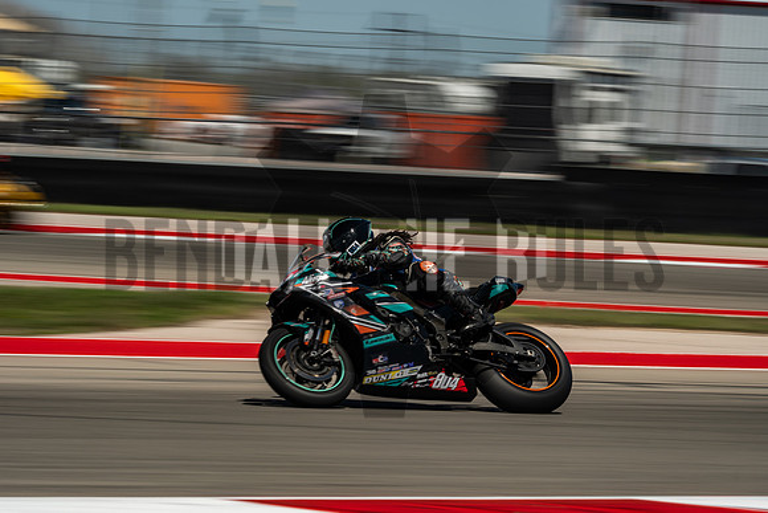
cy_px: 256
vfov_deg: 4.7
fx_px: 6295
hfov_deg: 7.0
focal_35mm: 295
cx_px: 384
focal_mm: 196.6
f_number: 16
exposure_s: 1/100
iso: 160
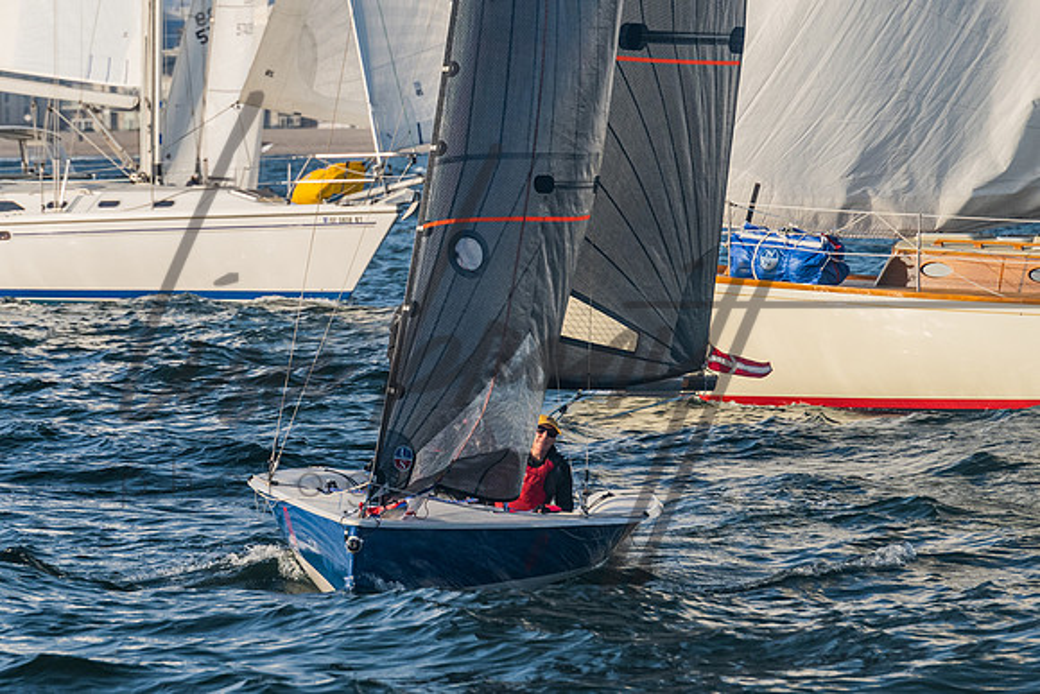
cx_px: 362
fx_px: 10439
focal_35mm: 361
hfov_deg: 5.7
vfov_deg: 3.8
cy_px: 211
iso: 400
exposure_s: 1/640
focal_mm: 200
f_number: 8
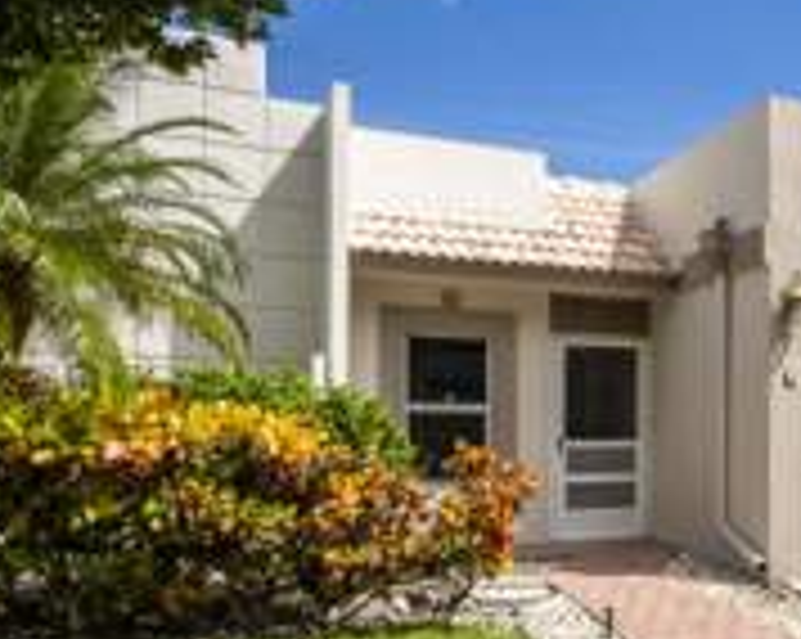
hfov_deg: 43.6
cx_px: 729
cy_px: 446
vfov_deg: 38.5
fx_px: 900
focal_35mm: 38
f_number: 8
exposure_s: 1/400
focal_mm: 10
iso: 100
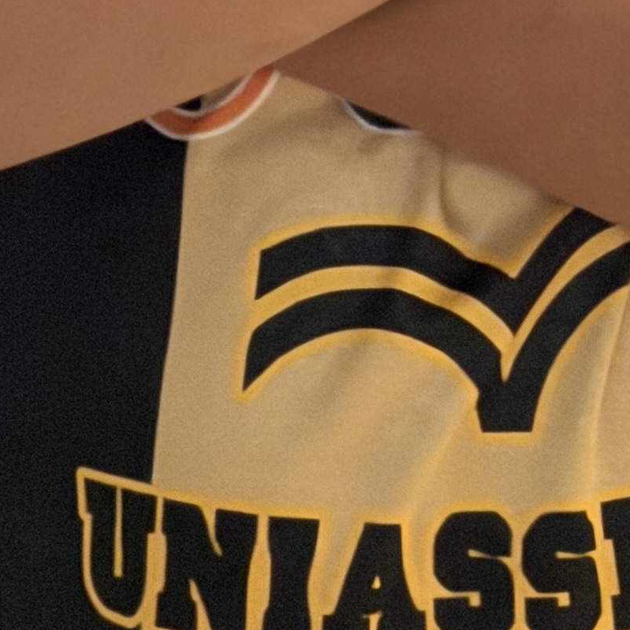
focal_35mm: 214
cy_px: -736
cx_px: 472
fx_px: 4406
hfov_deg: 8.2
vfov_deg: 7.7
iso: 1000
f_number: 1.78
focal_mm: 6.76
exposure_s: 1/20
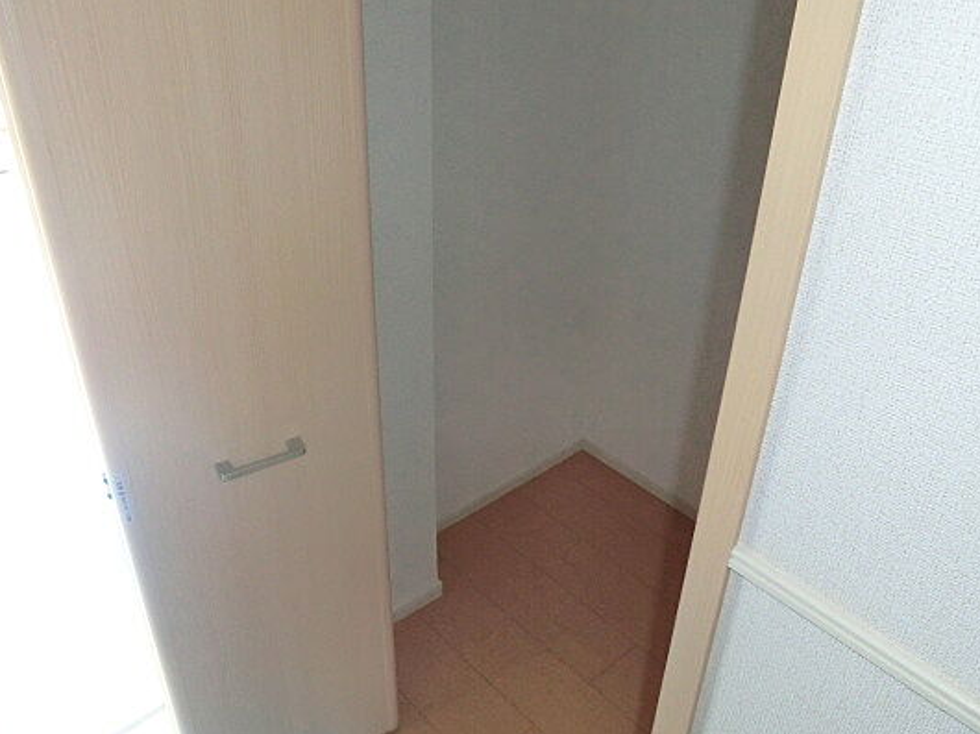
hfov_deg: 61.7
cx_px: 486
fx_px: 821
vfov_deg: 48.2
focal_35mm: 29
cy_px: 351
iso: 400
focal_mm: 4.3
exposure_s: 1/60
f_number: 3.2
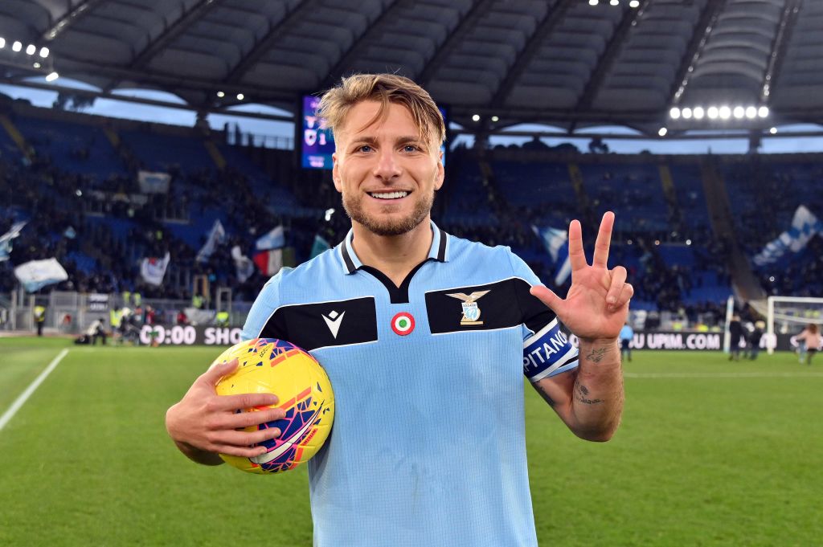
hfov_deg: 55.8
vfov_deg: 38.8
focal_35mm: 34
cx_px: 412
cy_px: 274
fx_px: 777
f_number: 4.5
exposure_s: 1/1000
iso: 2200
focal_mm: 34
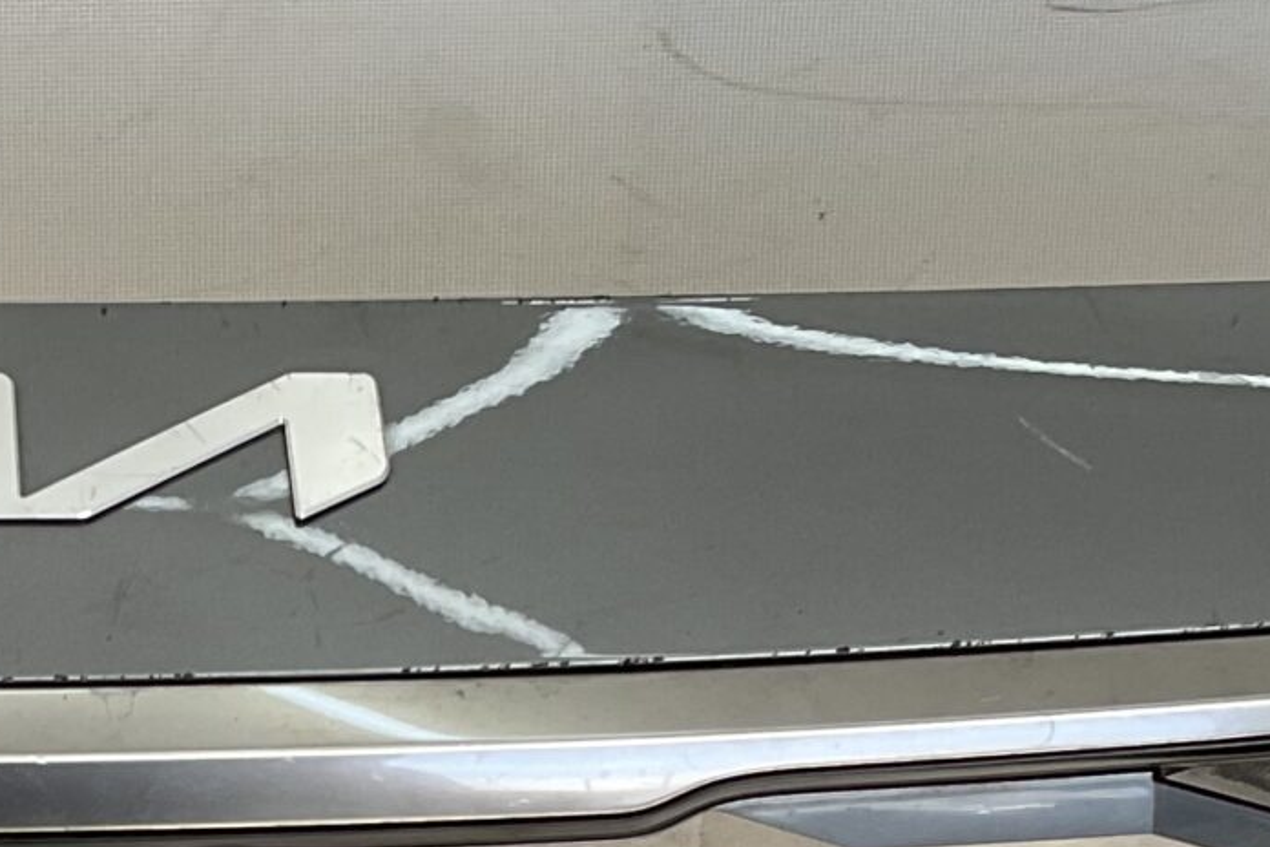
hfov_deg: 17.9
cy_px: 1126
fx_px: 3916
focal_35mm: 111
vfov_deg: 12.0
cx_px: -55
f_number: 1.8
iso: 16
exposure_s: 1/362
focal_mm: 3
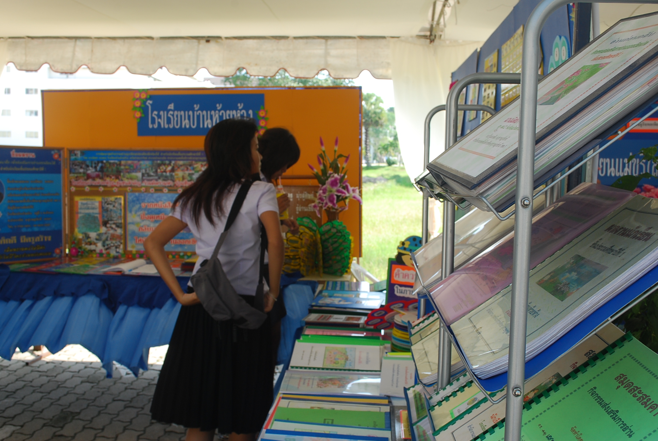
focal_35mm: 36
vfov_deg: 37.0
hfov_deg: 53.1
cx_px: 329
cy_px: 220
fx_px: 659
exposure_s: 1/50
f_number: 9
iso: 200
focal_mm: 24
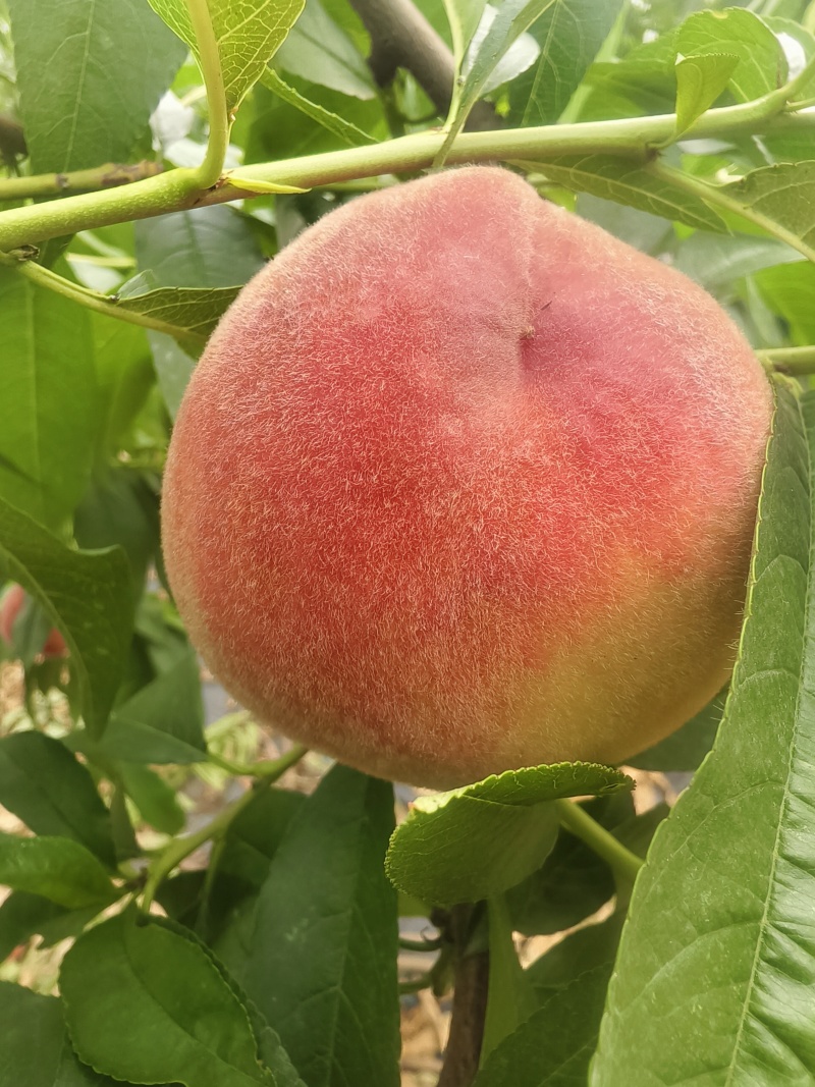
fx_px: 785
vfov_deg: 69.4
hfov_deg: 54.9
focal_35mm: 25
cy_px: 544
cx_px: 408
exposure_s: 1/100
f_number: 2
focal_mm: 2.32
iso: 431
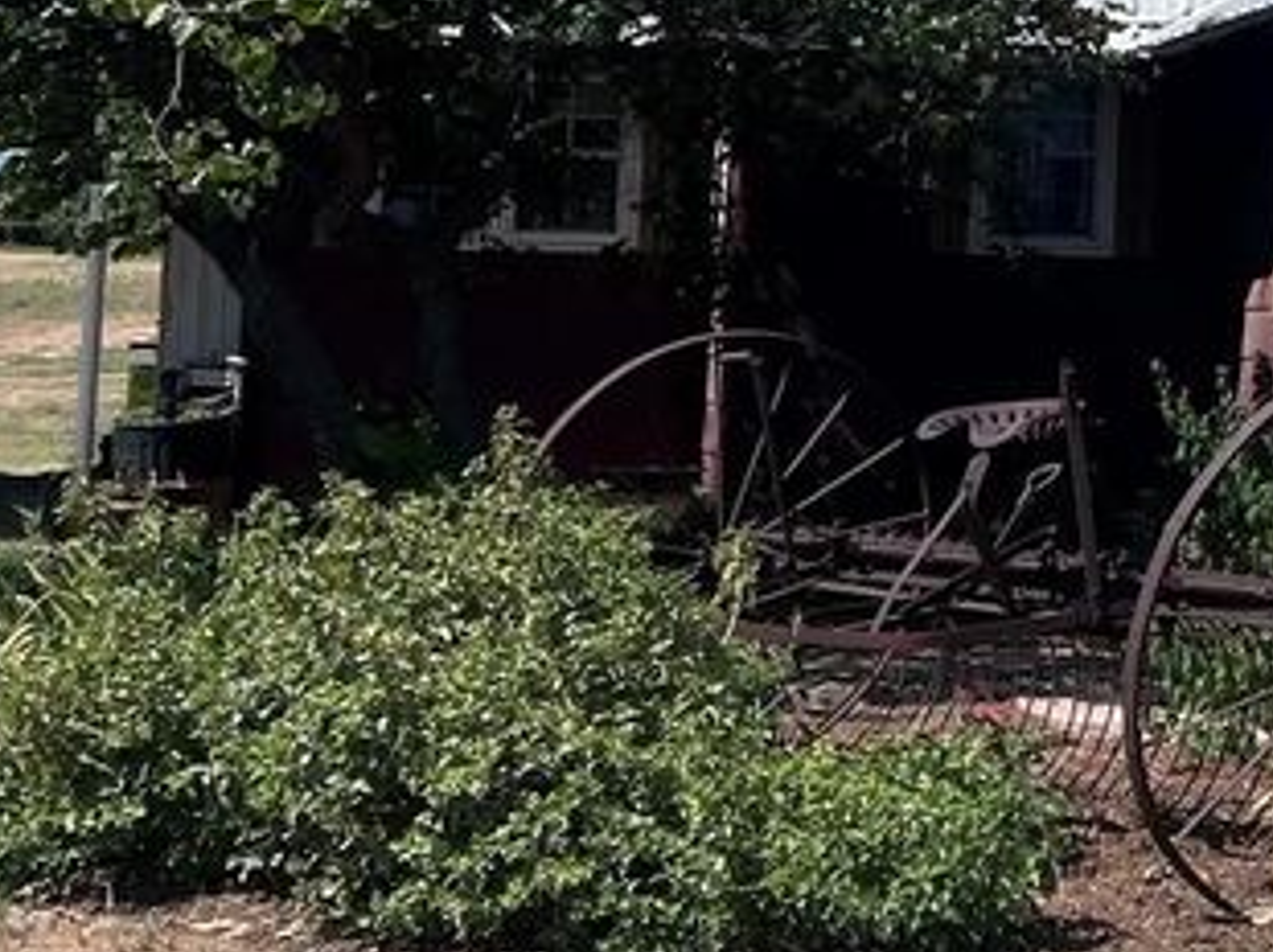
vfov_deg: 16.8
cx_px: 1918
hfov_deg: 19.7
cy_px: -16
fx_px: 3160
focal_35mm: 86
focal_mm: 5.7
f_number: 1.5
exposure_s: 1/5319
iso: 50
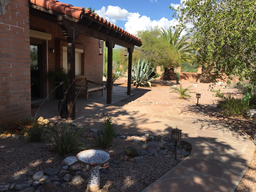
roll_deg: -2.9
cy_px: 96
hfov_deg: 61.7
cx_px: 128
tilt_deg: -9.1
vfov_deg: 48.2
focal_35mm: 29
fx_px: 214
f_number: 2.2
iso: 32
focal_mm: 4.15
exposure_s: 1/1464
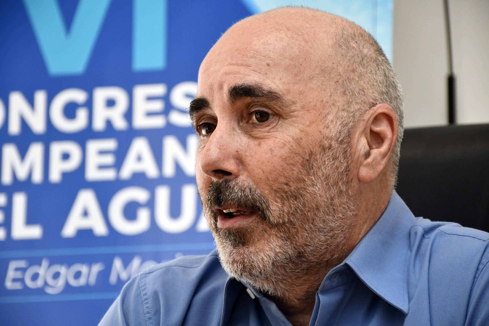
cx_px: 244
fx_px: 2037
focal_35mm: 150
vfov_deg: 9.1
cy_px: 163
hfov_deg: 13.7
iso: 800
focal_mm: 100
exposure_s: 1/125
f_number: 5.6
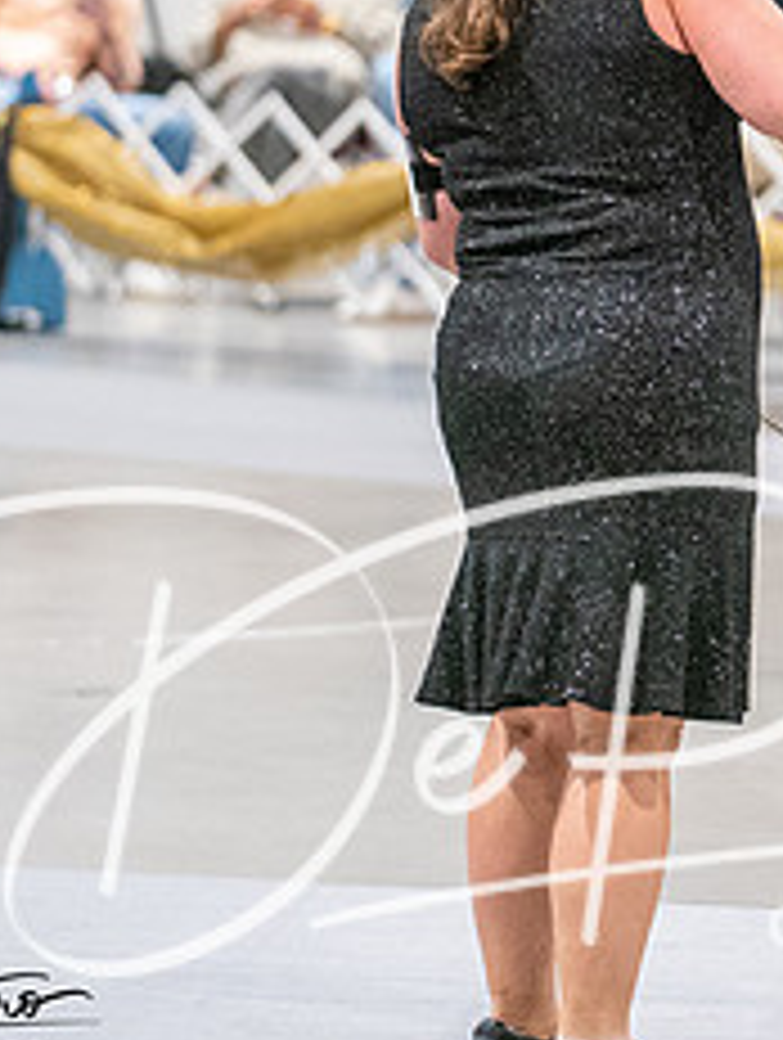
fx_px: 10467
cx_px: 1035
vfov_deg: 5.7
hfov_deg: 4.3
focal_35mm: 348
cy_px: 110
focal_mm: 120
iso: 6400
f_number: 2.8
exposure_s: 1/250
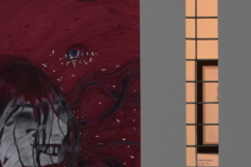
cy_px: 242
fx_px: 801
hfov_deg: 17.8
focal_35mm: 115
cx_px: 105
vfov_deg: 11.5
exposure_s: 1/25
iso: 400
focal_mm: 18
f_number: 7.1
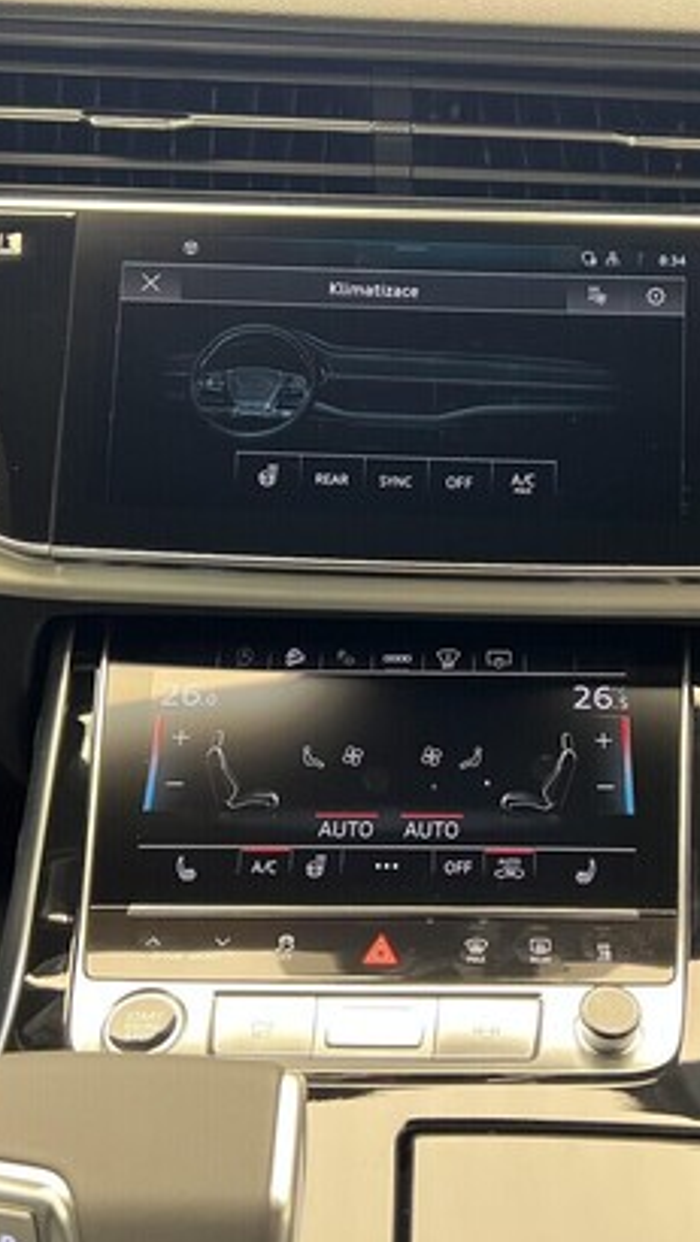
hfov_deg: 31.0
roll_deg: -1.1
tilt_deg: -25.9
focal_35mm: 38
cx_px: 473
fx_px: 1252
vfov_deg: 52.8
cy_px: 619
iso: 400
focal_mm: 5.7
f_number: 1.5
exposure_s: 1/50
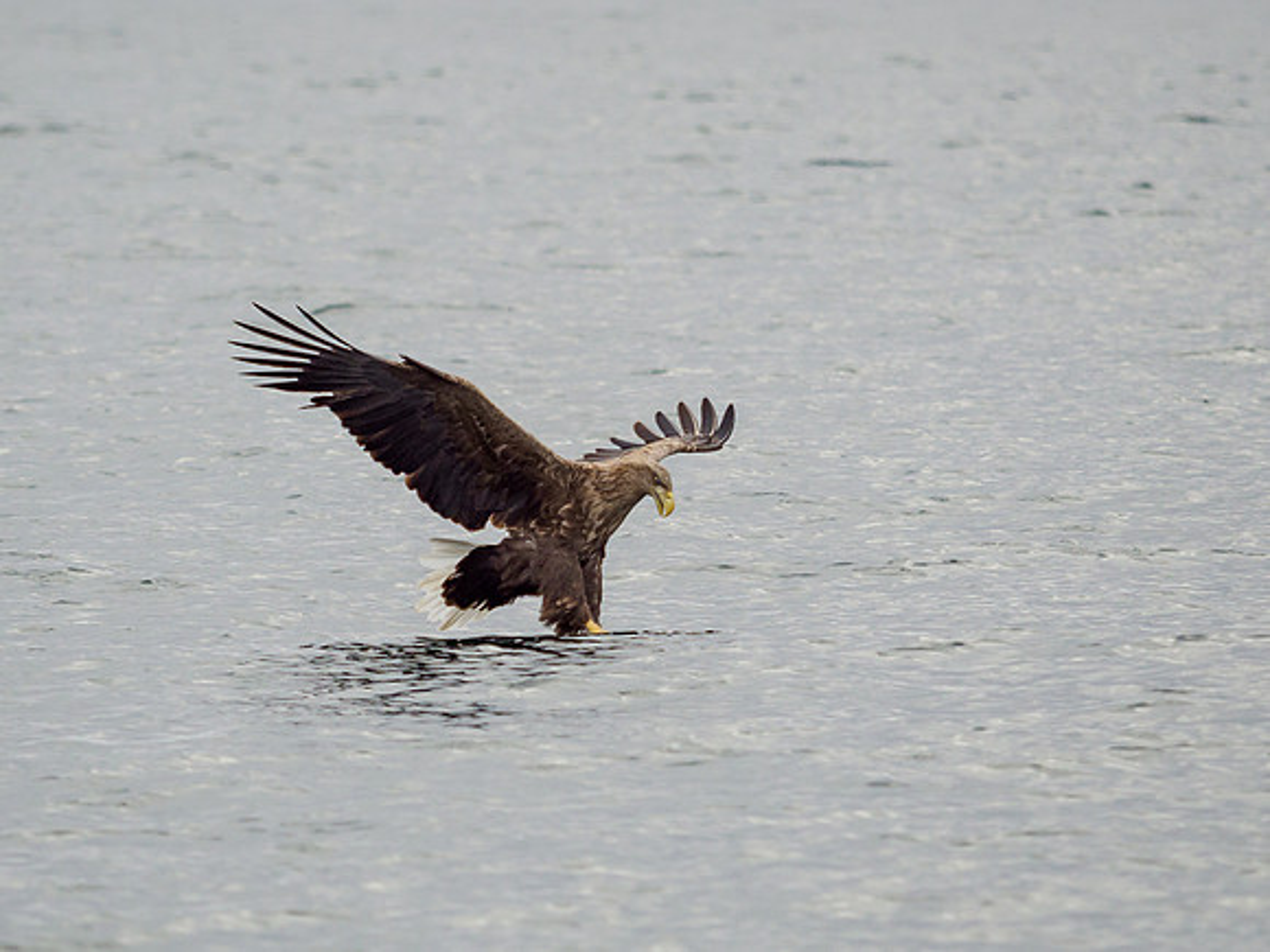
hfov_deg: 3.7
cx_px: 531
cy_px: 465
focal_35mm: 537
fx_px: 19711
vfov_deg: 2.8
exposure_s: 1/2000
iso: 250
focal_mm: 150
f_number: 2.8
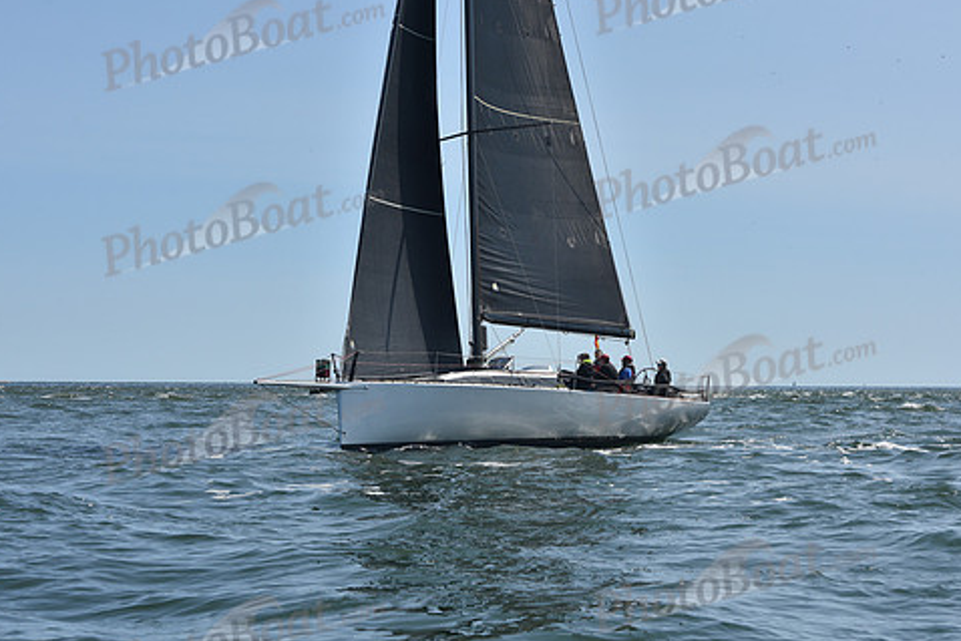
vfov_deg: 16.1
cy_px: 300
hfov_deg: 23.9
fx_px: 2270
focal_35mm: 85
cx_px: 491
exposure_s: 1/1250
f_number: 9
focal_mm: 70
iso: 250
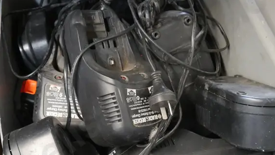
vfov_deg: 19.1
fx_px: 459
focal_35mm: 63
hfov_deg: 33.3
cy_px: 95
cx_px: 130
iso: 3200
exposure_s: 1/60
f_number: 3.6
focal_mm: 16
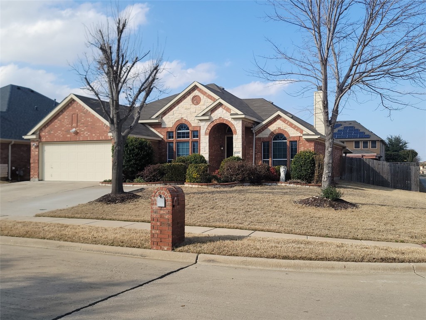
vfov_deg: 54.9
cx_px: 213
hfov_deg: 69.4
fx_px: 308
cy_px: 160
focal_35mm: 25
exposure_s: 1/917
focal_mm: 7
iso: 20
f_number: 1.8
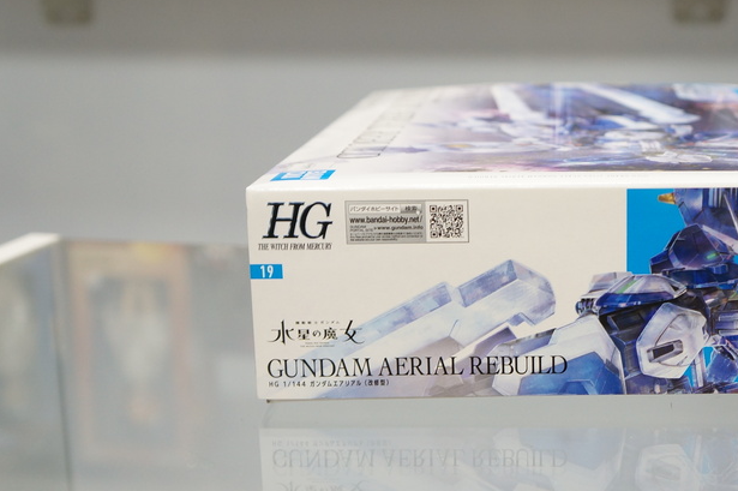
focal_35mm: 66
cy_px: 304
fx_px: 1348
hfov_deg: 30.1
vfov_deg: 20.6
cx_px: 554
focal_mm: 27
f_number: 4
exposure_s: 1/30
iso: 640
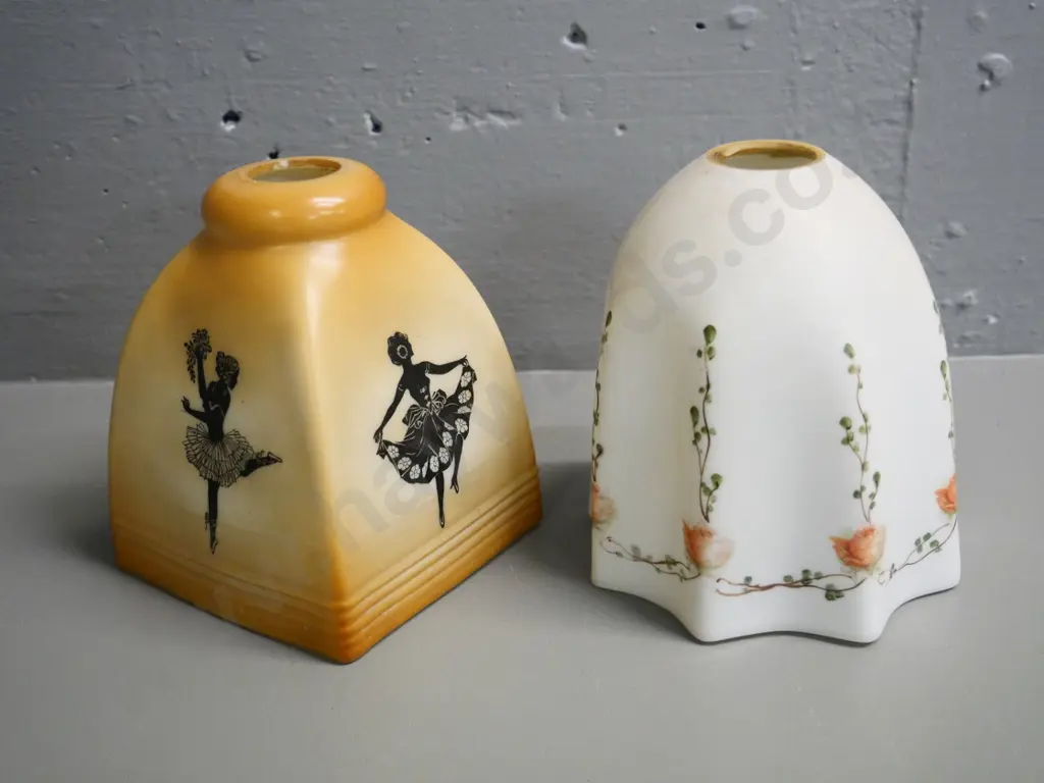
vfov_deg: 32.9
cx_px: 522
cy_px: 392
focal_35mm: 44
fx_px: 1327
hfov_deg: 42.9
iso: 3200
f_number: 4.5
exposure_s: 1/160
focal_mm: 22
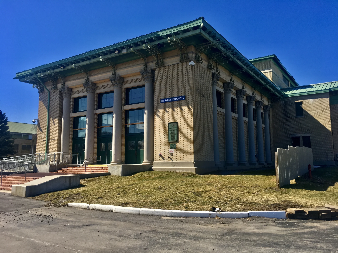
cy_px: 126
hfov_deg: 61.7
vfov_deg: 48.2
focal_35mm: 29
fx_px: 283
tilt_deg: +10.0
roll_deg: +0.4
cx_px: 169
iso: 25
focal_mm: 4.15
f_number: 2.2
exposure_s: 1/1115
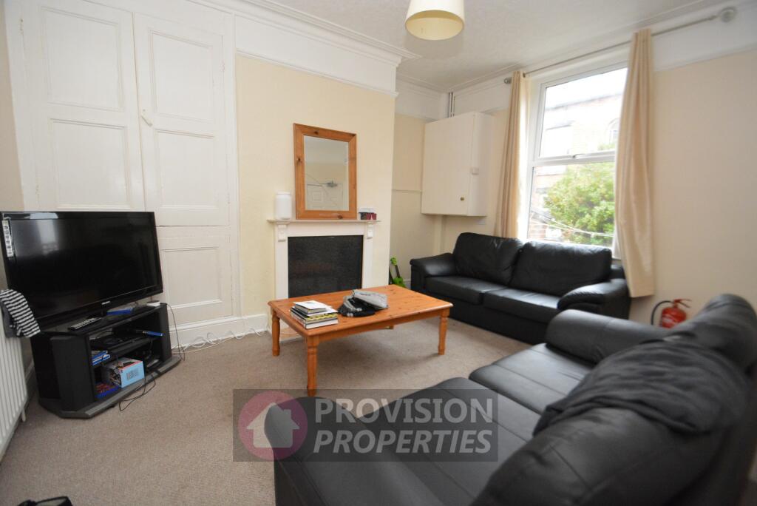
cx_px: 378
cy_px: 253
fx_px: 316
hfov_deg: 100.4
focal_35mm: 15
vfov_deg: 77.4
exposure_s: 1/60
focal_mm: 10
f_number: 4
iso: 3200
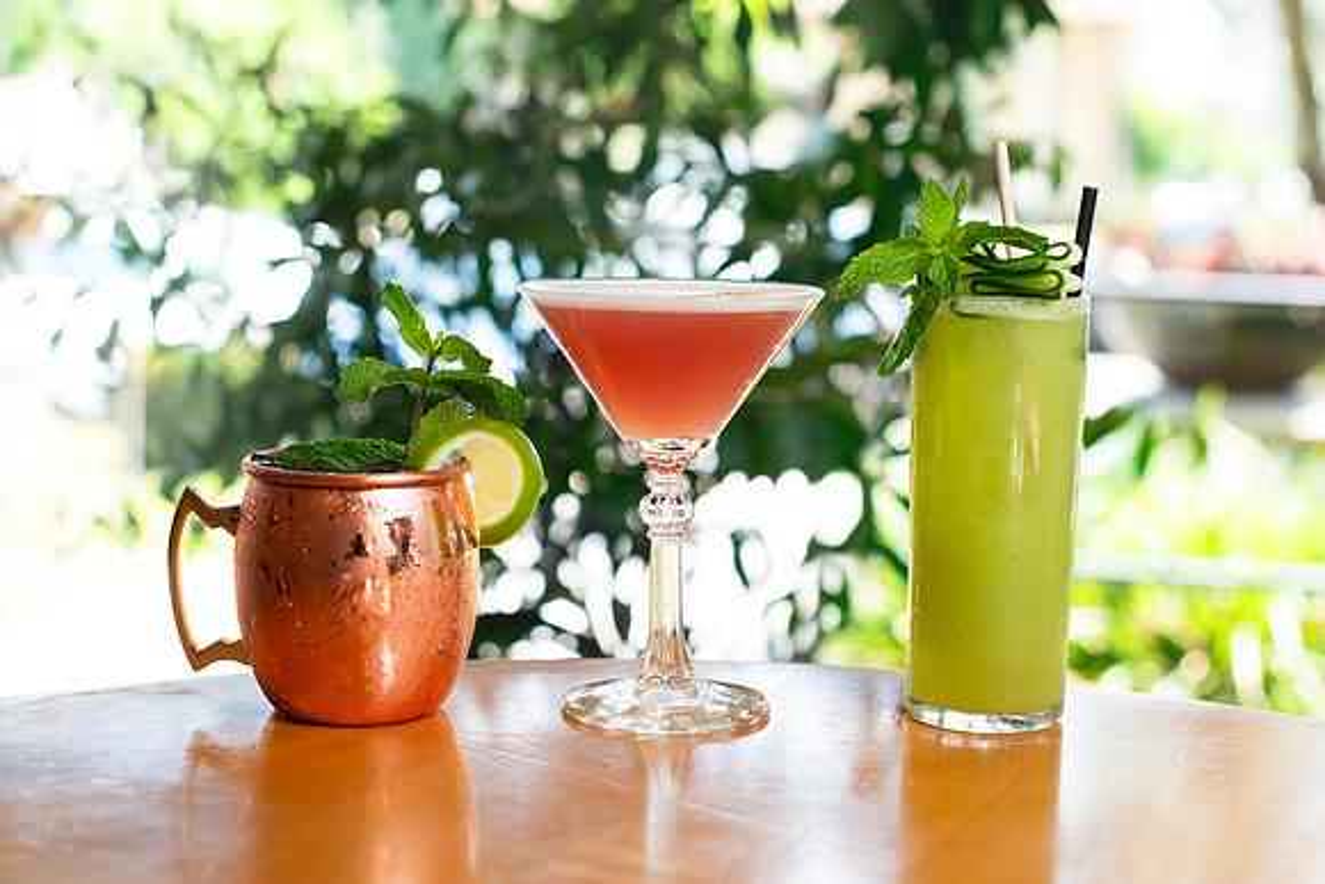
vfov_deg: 24.0
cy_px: 441
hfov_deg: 35.3
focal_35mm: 57
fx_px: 2083
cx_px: 691
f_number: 3.5
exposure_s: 1/100
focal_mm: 50
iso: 250
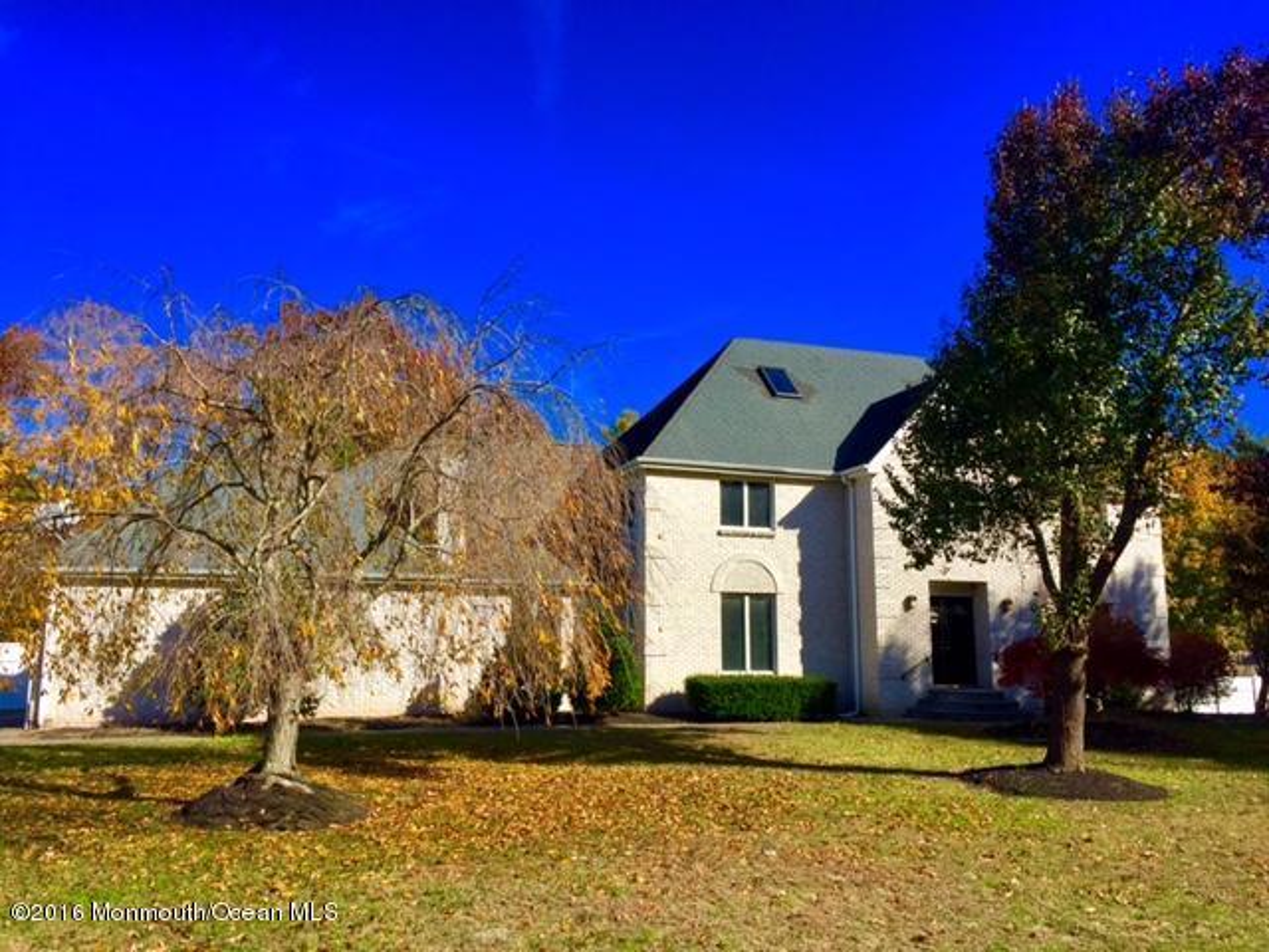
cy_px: 476
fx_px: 1063
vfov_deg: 48.2
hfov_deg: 61.7
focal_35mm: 29
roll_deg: +0.3
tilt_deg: +9.9
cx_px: 634
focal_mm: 4.15
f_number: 2.2
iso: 32
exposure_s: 1/1464
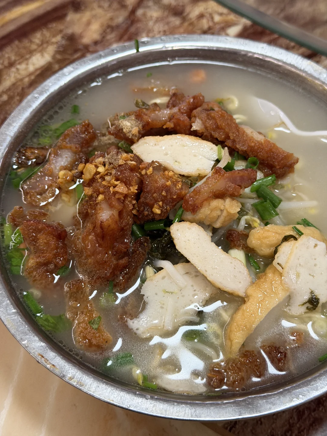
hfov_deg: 30.3
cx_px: 164
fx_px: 605
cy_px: 218
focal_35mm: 48
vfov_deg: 39.7
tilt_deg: -58.7
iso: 200
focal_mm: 6.76
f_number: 1.78
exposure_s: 1/33
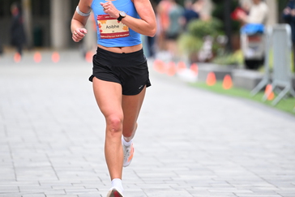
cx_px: 147
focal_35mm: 302
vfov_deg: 4.6
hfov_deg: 6.8
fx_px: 2476
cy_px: 57
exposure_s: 1/800
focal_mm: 200
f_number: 2.8
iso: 1600
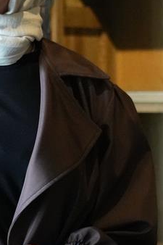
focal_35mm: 188
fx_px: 1278
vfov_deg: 10.9
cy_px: 183
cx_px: -40
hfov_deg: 7.2
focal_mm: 46
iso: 6400
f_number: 2.8
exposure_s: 1/500
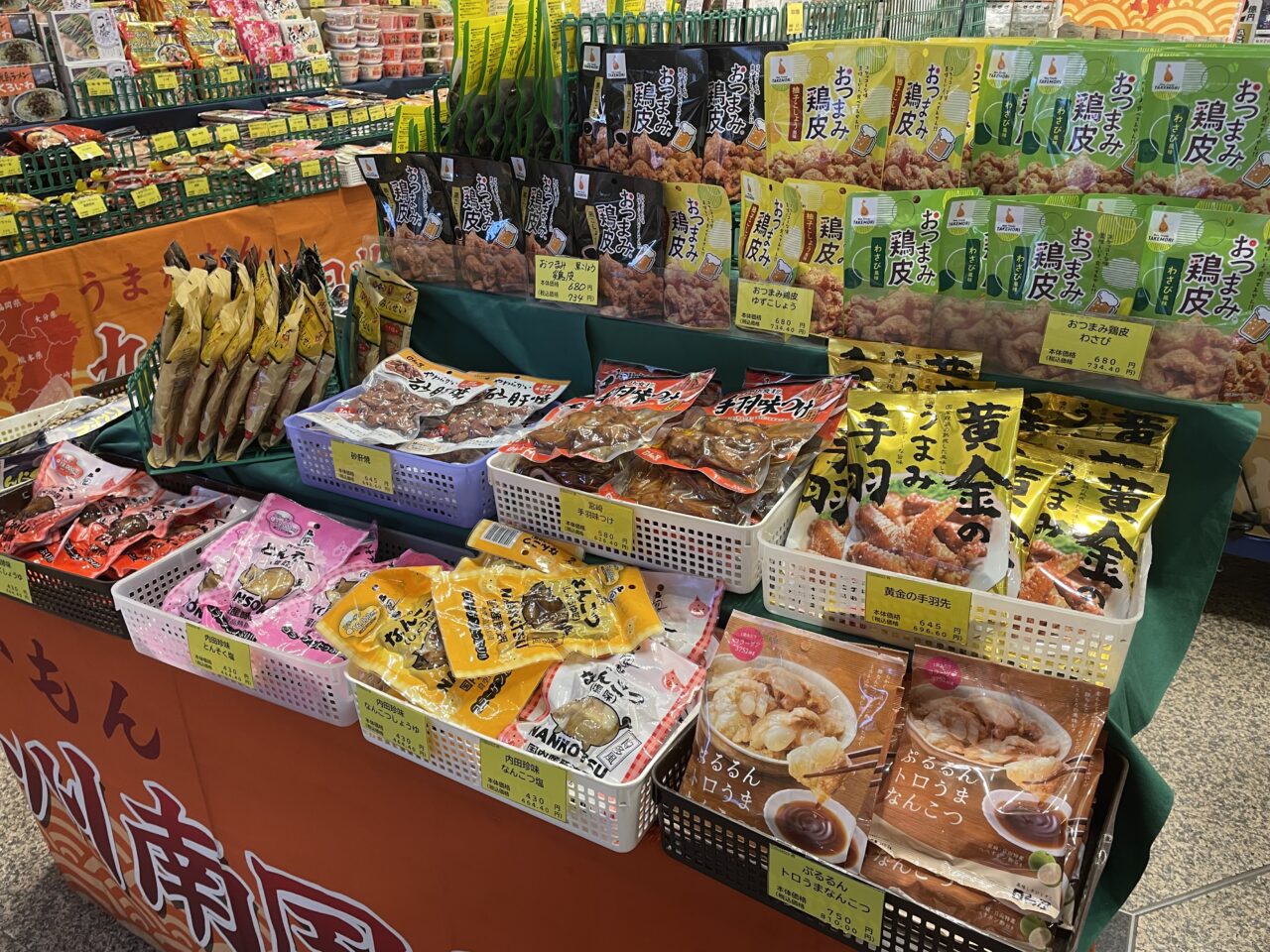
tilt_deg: -26.9
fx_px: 954
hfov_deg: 67.3
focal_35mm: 26
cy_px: 476
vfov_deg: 53.1
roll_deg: +1.4
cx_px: 635
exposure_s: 1/50
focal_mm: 4.2
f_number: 1.6
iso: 80
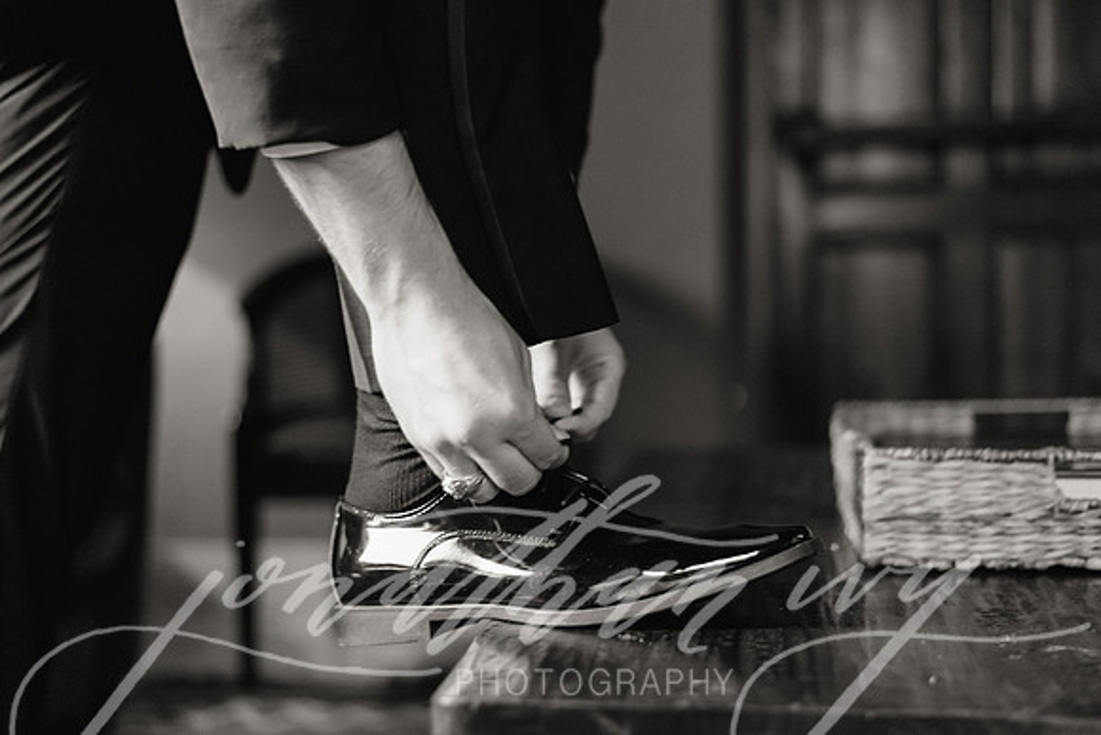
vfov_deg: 25.4
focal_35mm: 53
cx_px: 581
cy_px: 370
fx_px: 1631
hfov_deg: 37.3
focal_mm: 50
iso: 1600
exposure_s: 1/160
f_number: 2
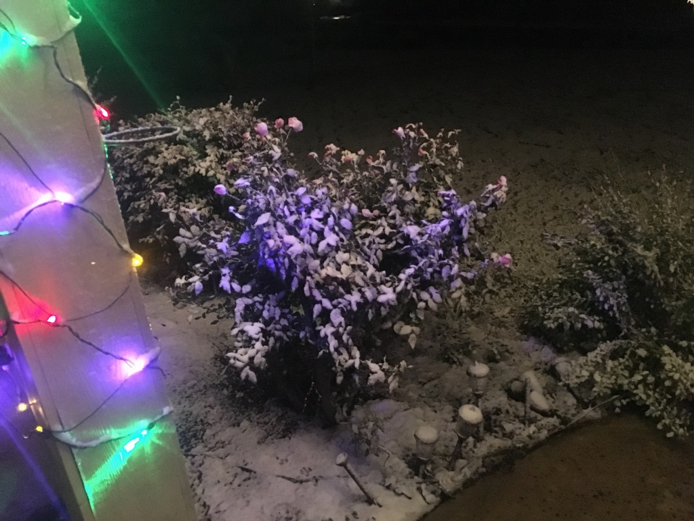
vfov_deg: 48.2
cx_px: 347
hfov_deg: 61.7
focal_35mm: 29
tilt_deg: -24.3
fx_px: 581
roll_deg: +6.3
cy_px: 260
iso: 1600
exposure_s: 1/15
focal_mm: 4.15
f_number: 2.2
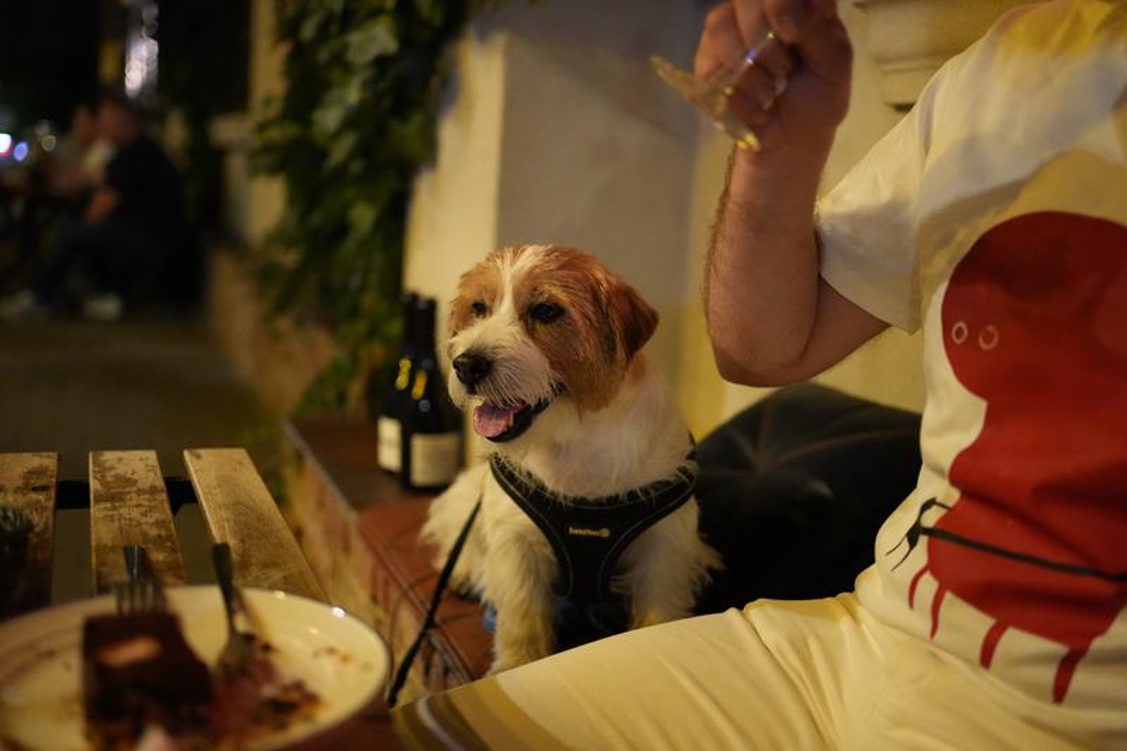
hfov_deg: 54.4
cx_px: 564
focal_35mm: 35
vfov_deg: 37.8
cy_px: 376
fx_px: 1095
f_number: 2
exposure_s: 1/160
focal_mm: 35
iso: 8000
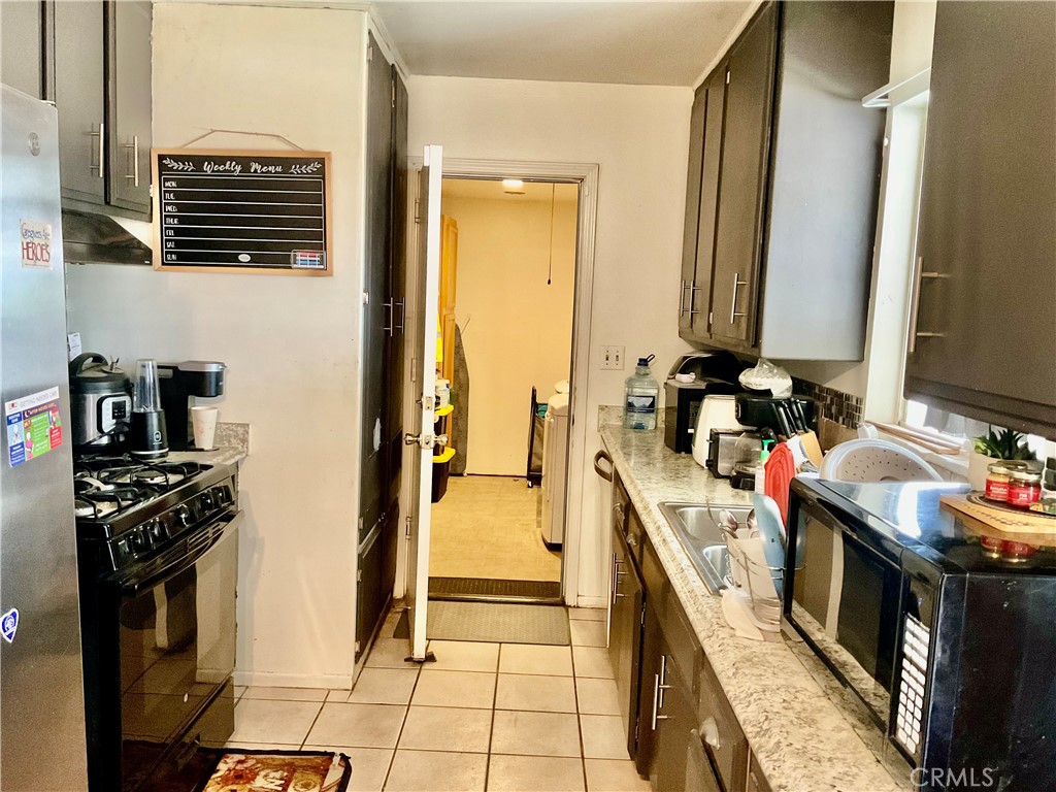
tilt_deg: -6.7
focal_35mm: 29
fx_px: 885
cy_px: 396
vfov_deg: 48.2
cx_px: 528
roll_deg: -2.8
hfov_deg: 61.7
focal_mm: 3
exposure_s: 1/40
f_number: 1.8
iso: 250
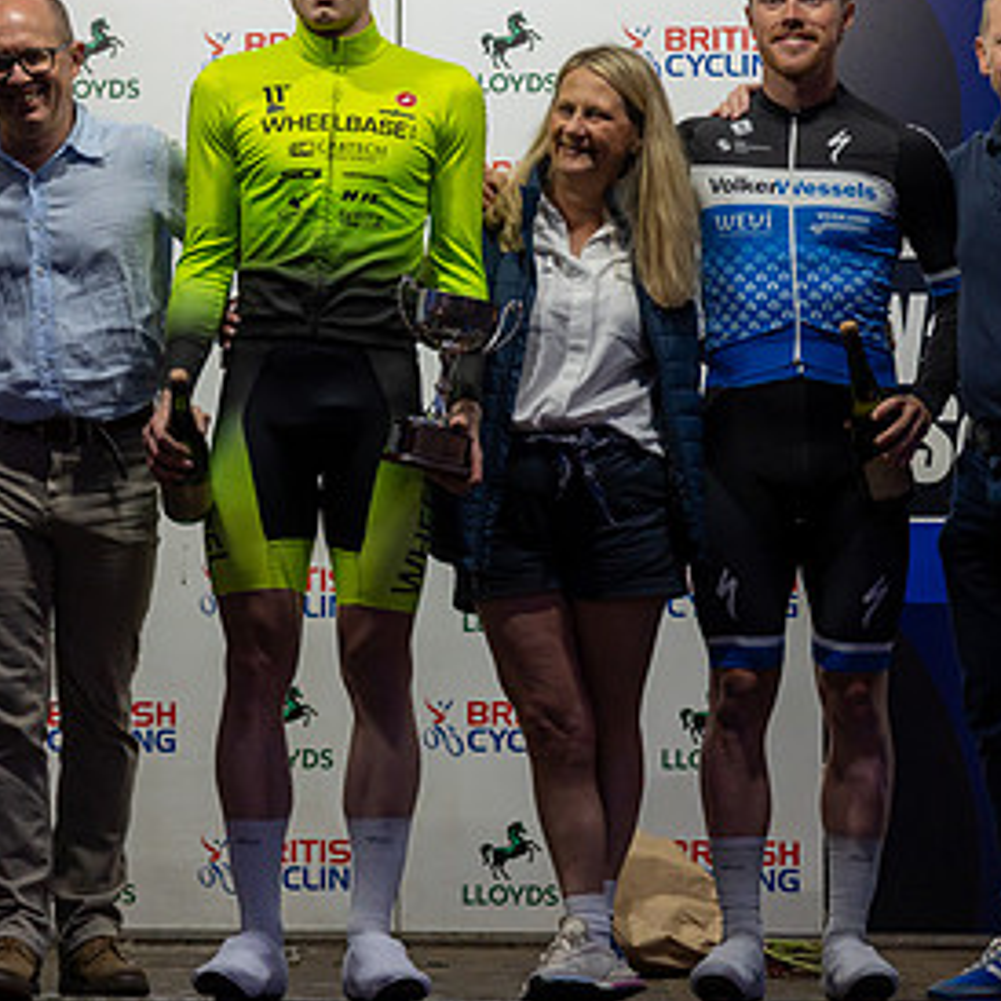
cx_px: 208
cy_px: 331
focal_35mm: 126
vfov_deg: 13.8
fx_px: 4122
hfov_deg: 13.8
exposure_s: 1/640
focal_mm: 70
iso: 1250
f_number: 2.8
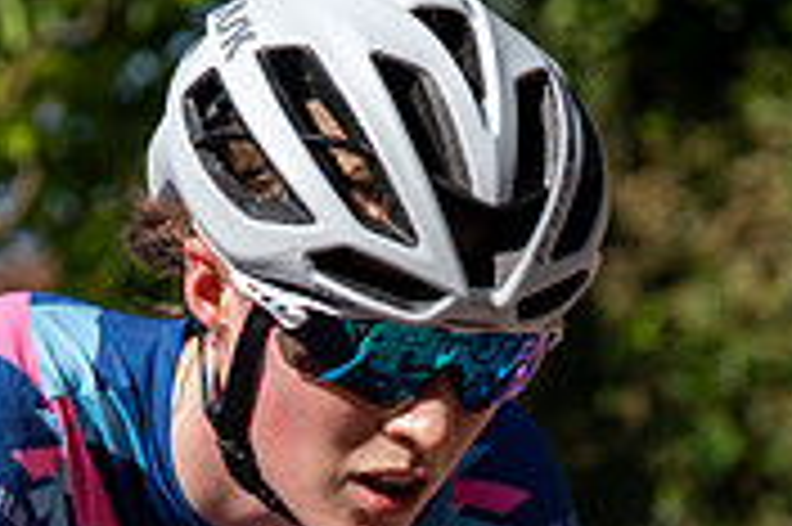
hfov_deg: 8.9
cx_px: 112
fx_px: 5077
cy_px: 578
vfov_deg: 5.9
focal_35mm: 231
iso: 100
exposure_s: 1/1000
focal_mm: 70
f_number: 3.5
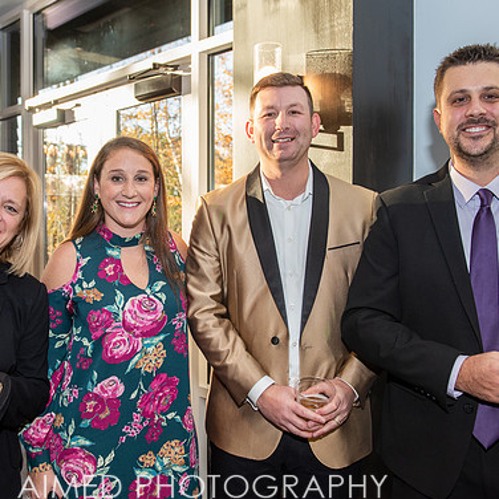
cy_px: 246
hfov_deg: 43.6
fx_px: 620
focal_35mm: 38
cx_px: 191
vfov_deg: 43.9
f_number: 4
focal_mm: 28
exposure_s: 1/250
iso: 640
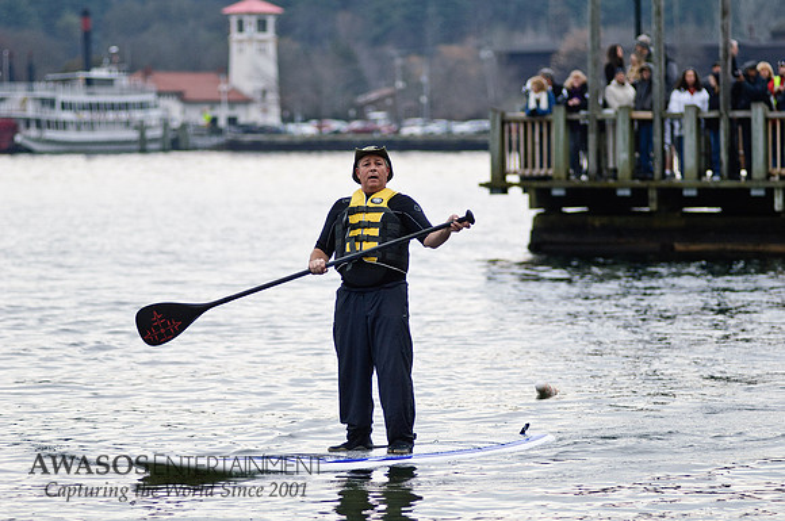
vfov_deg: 6.8
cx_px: 392
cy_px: 260
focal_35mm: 202
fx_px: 4409
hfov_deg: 10.2
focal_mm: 135
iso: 200
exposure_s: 1/1250
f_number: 2.8
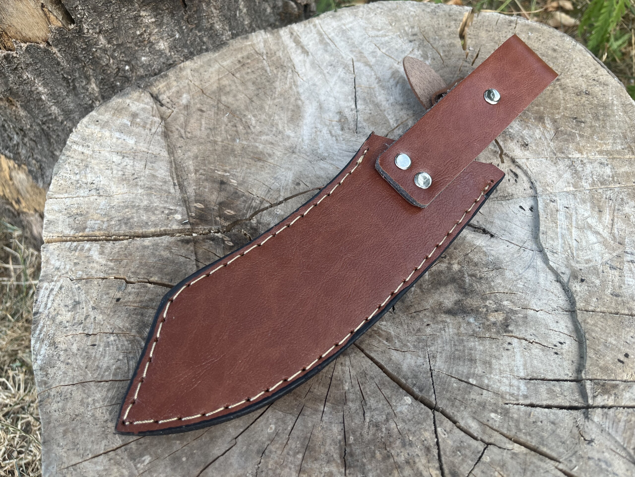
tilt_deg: -59.4
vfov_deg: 53.1
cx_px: 318
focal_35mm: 26
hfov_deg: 67.3
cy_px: 238
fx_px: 477
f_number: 1.6
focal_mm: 5.1
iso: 32
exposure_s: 1/130
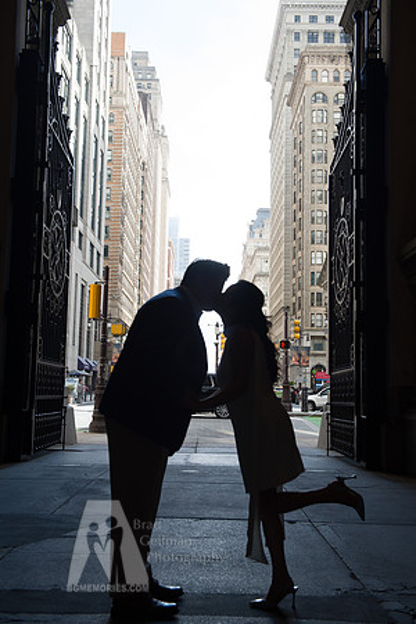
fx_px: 659
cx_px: 208
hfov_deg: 35.1
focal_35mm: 38
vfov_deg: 50.7
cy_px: 312
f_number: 5
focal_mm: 38
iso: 800
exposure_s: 1/640
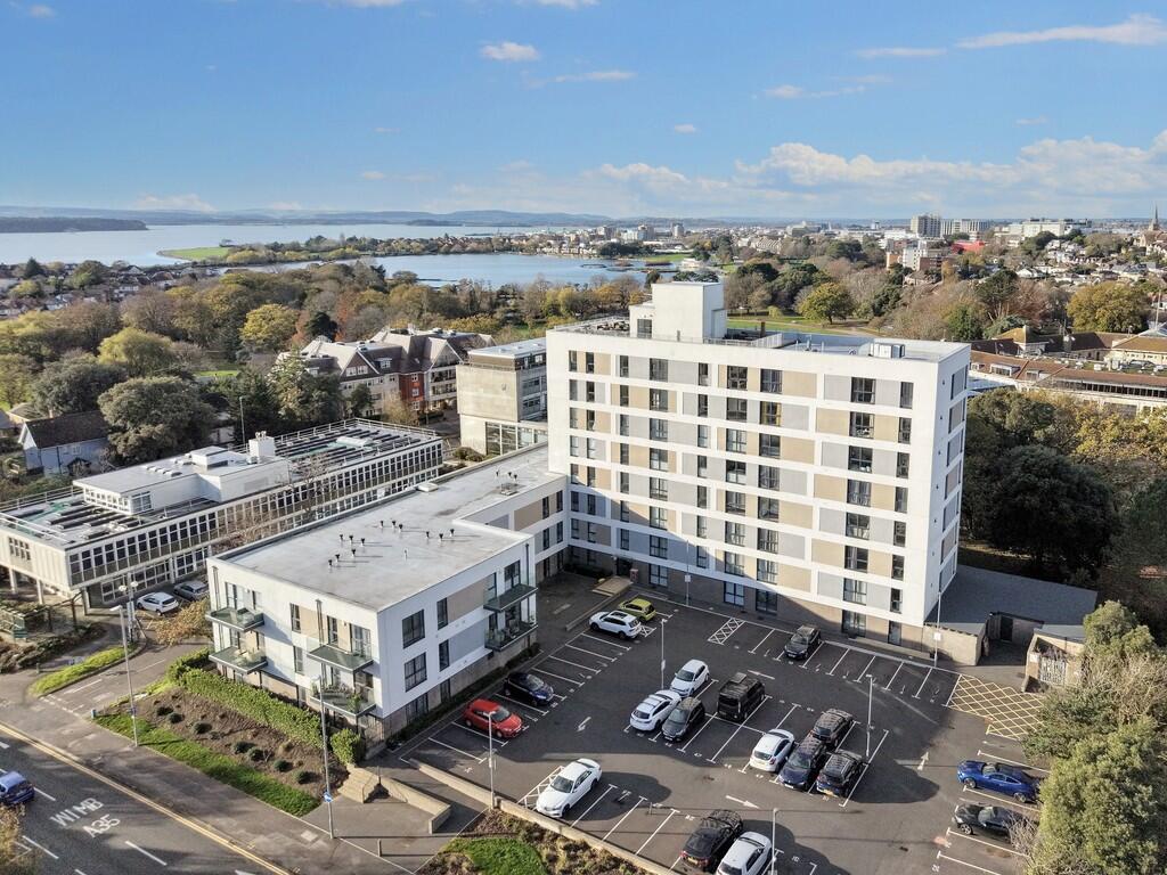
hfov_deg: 71.6
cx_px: 584
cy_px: 438
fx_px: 809
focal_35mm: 24
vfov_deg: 56.8
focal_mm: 8.7
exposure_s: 1/5000
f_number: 1.8
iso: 290
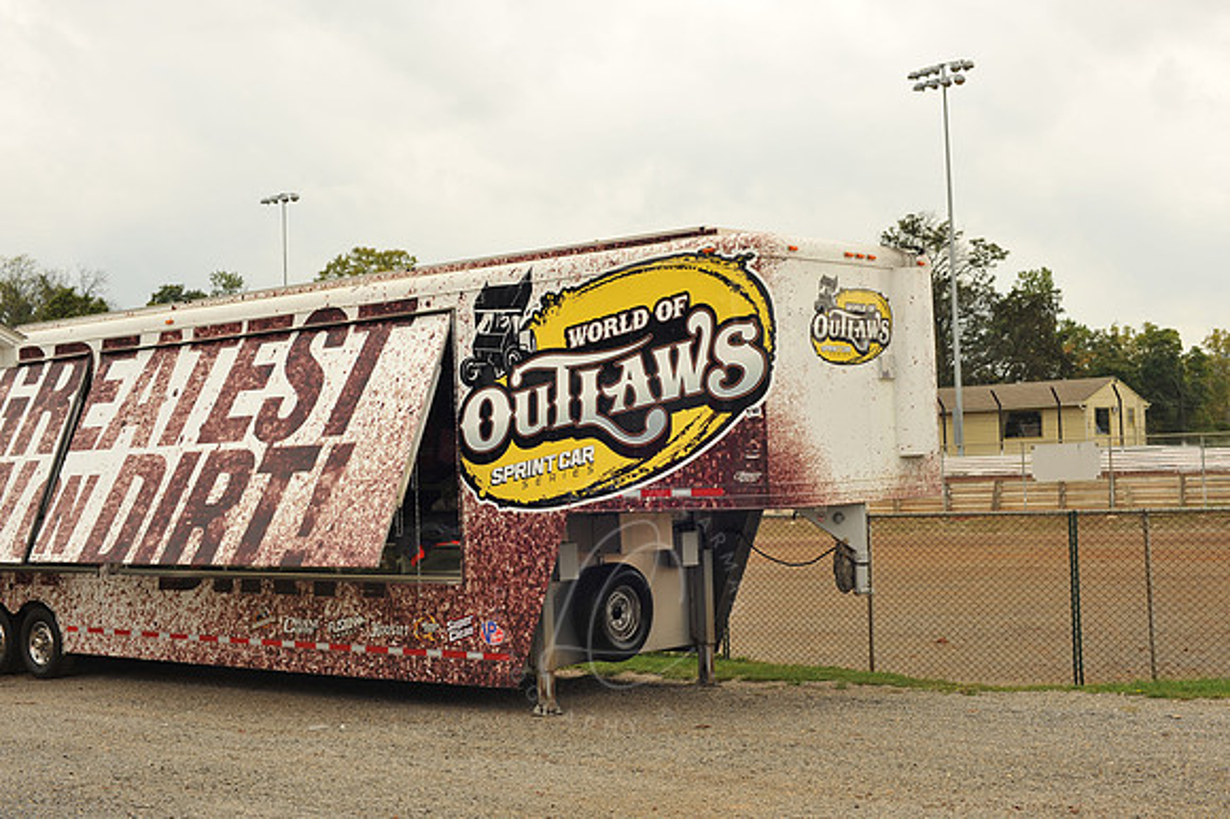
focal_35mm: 50
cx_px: 615
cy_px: 410
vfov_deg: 27.0
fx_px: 1707
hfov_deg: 39.6
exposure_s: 1/250
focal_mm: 50
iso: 200
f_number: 7.1
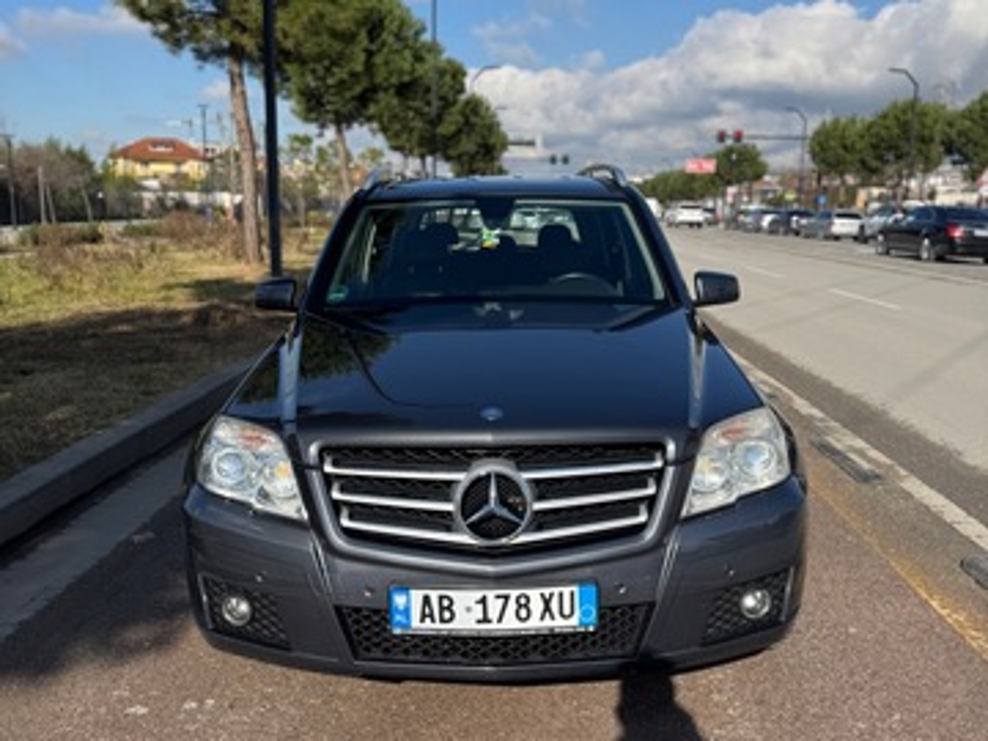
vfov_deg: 56.8
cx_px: 494
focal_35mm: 24
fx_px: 685
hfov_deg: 71.6
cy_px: 370
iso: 80
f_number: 1.78
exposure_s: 1/4310
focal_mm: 6.76
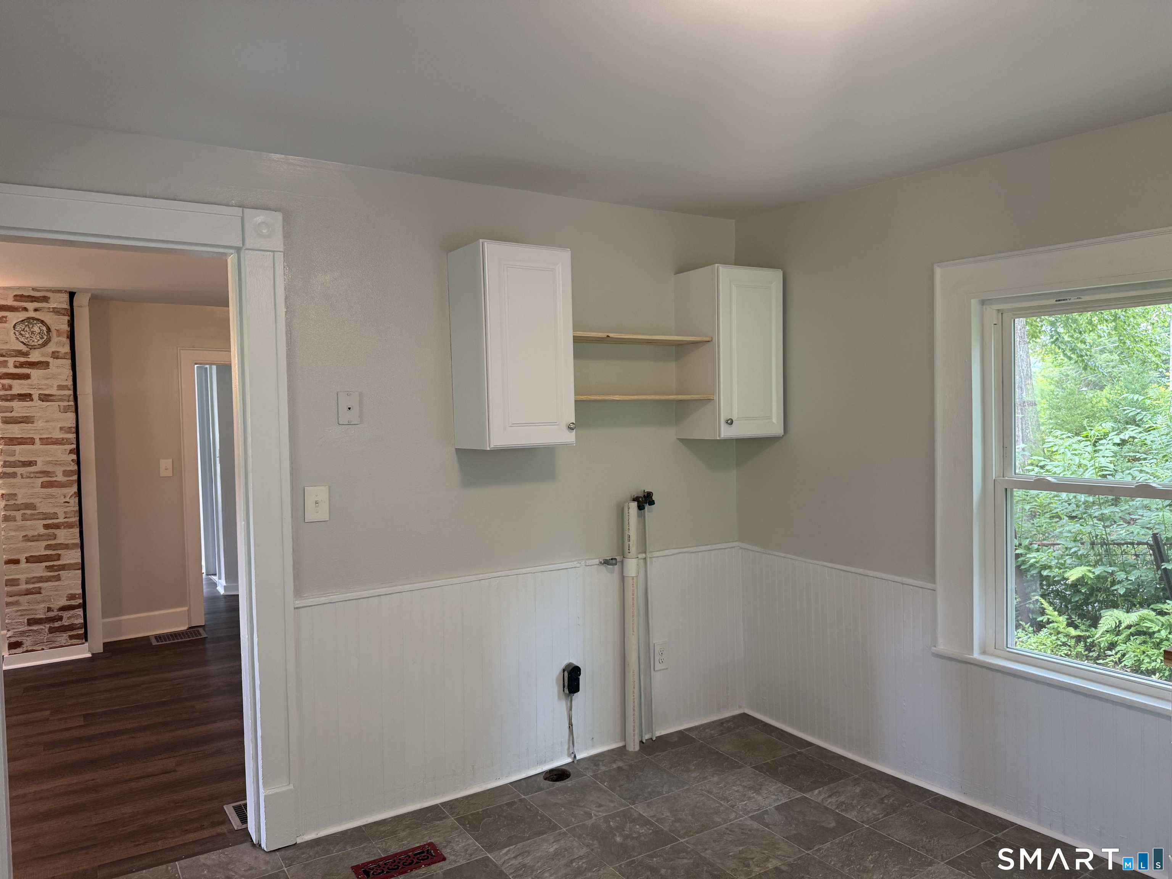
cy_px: 440
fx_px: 813
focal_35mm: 24
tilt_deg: -3.0
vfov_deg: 56.8
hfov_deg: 71.6
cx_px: 586
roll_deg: +1.3
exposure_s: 1/60
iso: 160
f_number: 1.78
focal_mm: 6.76
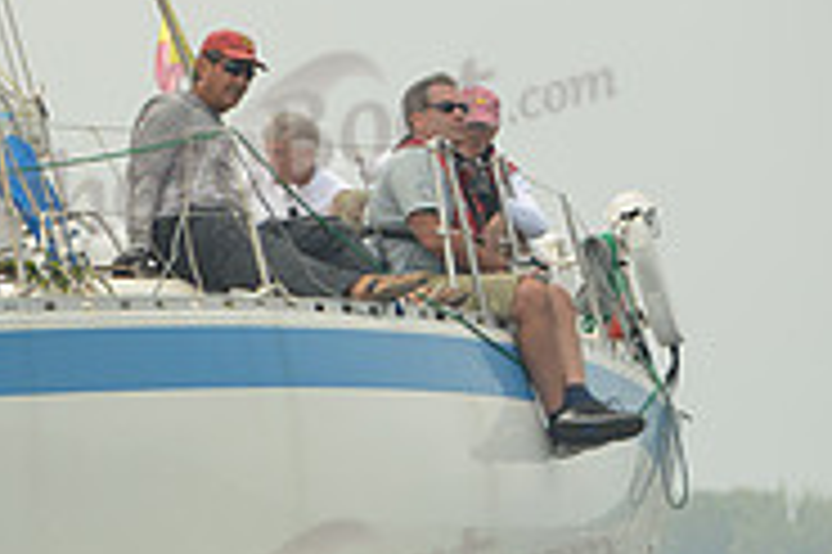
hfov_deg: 3.5
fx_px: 13762
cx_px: -247
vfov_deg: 2.3
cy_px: 444
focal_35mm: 596
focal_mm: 190
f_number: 7.1
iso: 320
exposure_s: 1/1250
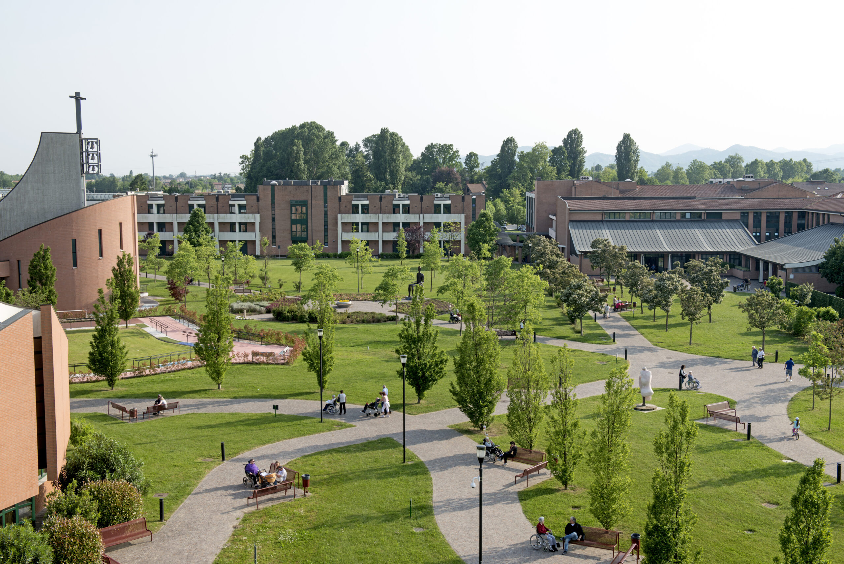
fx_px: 1032
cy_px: 282
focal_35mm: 44
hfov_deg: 44.5
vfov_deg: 30.5
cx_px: 422
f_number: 7.1
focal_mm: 44
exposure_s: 1/125
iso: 50
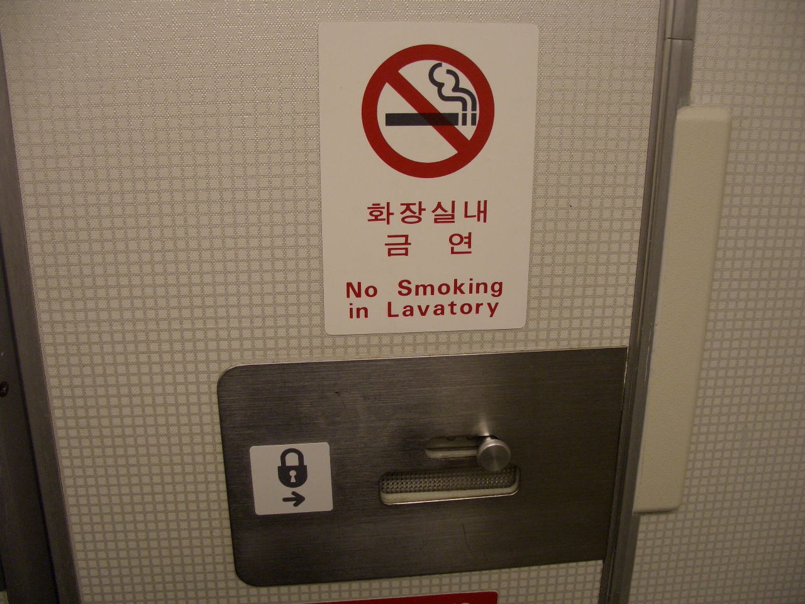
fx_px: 767
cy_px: 302
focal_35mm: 33
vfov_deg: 42.9
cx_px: 402
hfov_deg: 55.4
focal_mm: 7.1
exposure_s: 1/60
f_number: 2.8
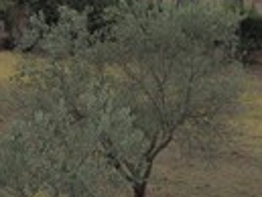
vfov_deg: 7.1
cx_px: 169
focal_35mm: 209
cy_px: -15
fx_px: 1583
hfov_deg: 9.5
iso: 64
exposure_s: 1/323
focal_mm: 12.71
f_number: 4.4
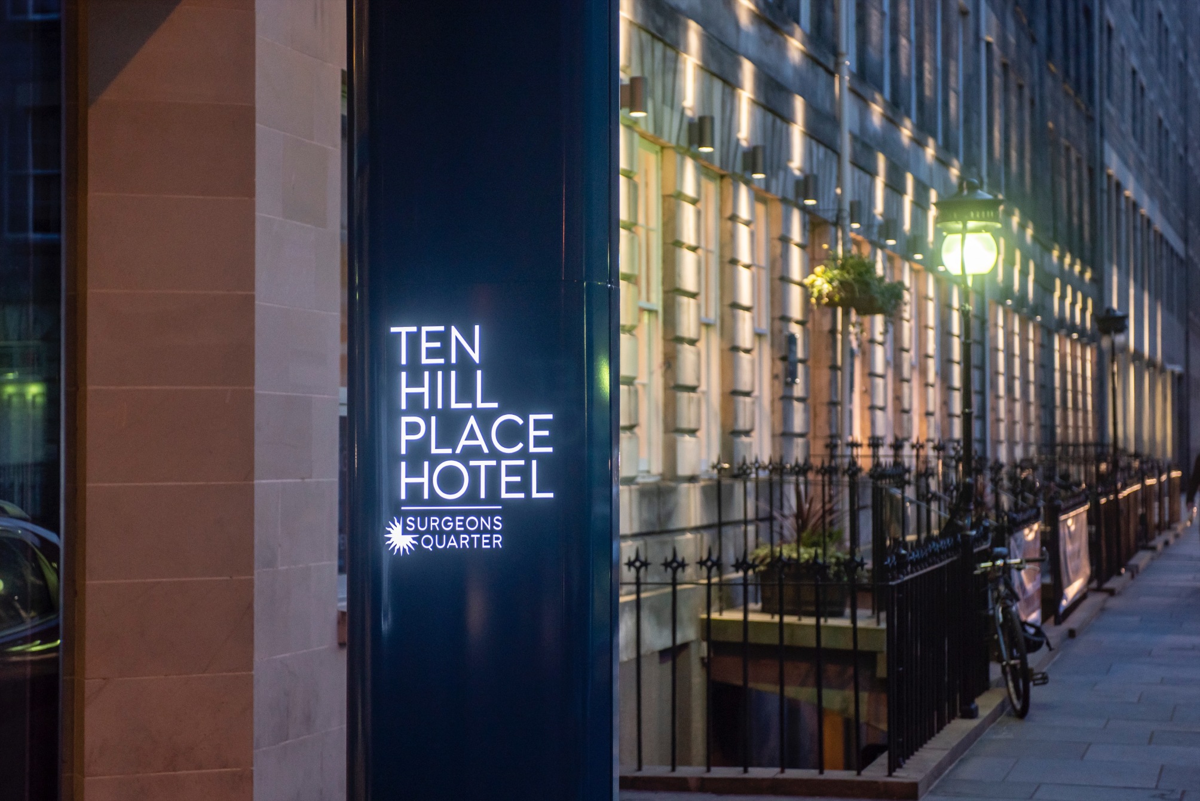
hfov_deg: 28.8
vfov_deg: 19.5
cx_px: 600
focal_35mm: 70
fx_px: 2334
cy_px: 400
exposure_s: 1/60
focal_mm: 70
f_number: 4
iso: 800
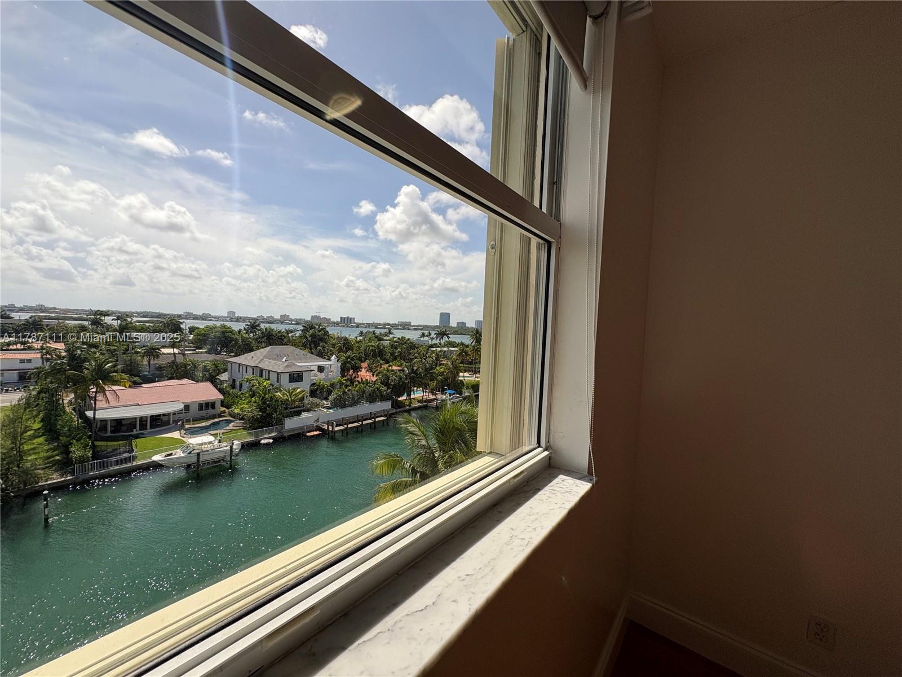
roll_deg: -2.7
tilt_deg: -1.5
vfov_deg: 85.7
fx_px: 365
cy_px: 338
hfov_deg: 102.1
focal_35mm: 14
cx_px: 451
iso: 50
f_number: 2.2
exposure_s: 1/1789
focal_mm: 2.22
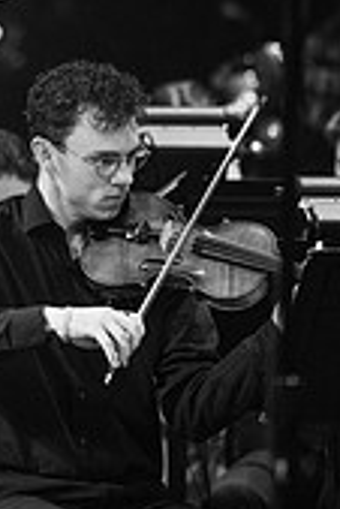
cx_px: 93
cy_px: 114
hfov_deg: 2.6
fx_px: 7535
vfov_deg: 3.9
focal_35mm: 533
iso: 2500
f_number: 2.8
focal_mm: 200
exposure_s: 1/250
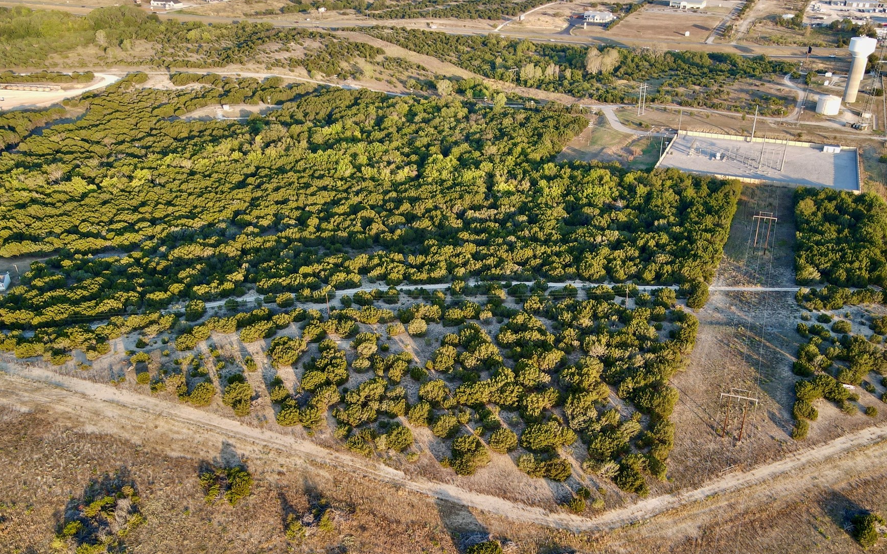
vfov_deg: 41.4
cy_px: 355
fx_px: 725
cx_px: 502
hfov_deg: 62.7
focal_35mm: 30
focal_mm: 4.5
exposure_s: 1/100
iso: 100
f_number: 2.8
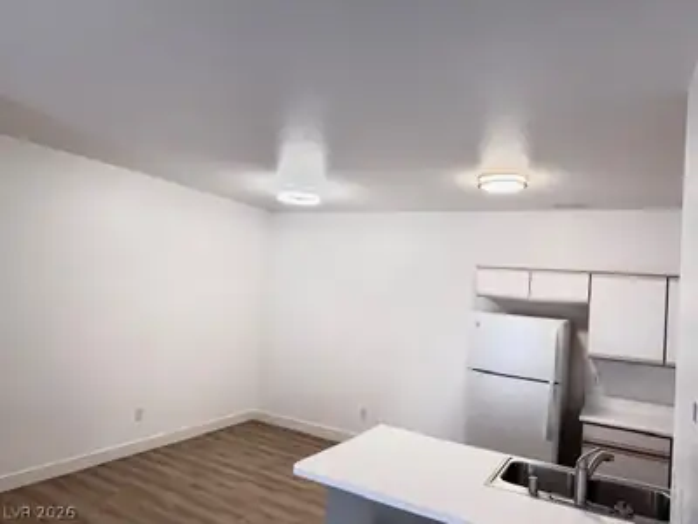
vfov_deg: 56.8
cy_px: 262
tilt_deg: +2.6
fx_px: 484
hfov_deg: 71.6
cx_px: 349
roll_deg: -4.5
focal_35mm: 24
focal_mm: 6.76
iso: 160
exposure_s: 1/120
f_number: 1.78
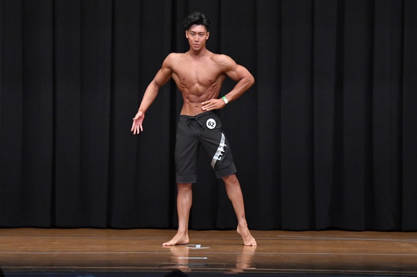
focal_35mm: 228
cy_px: 143
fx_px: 2639
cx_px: 212
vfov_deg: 6.0
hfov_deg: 9.0
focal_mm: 145
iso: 8000
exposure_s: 1/400
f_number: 5.6
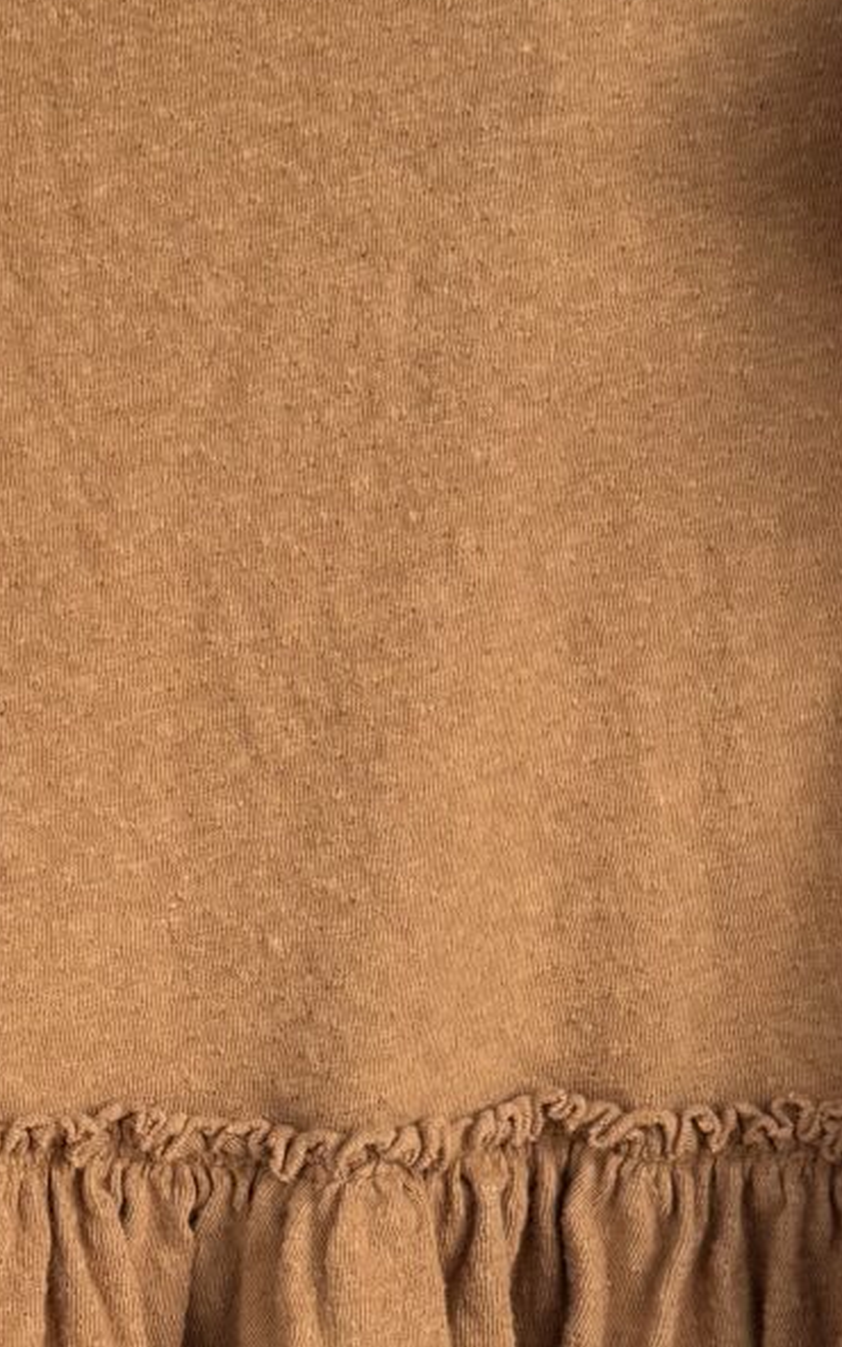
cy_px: 876
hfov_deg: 14.7
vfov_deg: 23.5
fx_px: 3231
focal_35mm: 88
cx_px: 152
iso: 80
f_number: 1.78
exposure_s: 1/567
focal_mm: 6.76
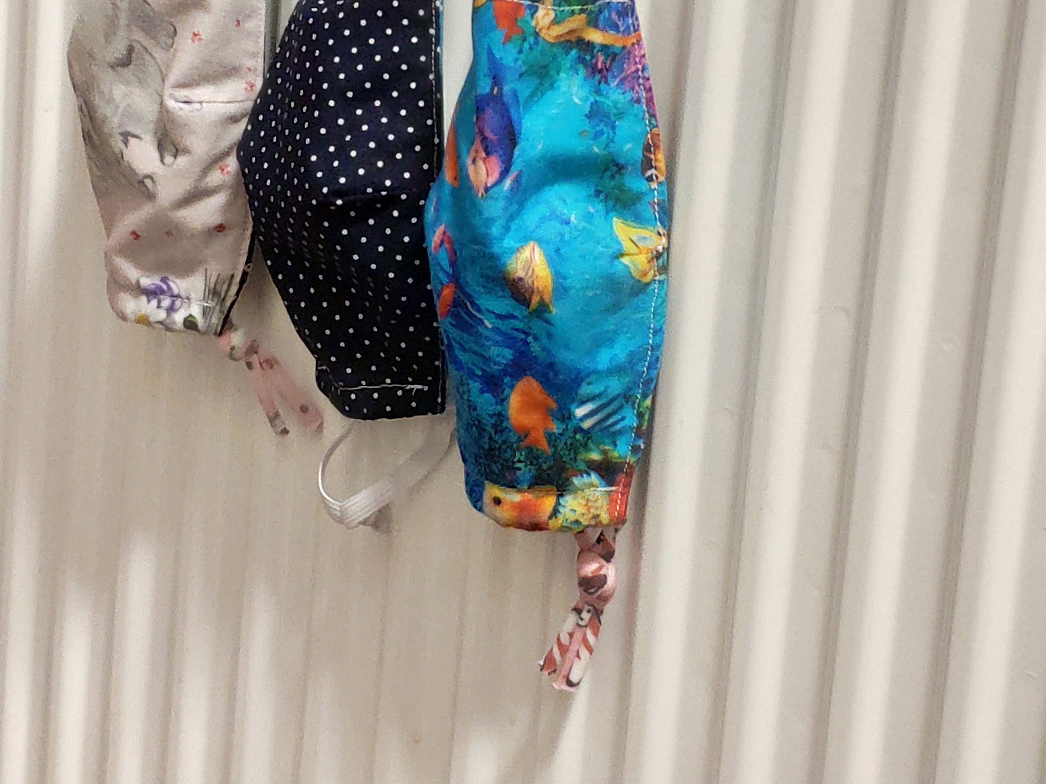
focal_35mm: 34
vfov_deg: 40.0
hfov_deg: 53.4
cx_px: 395
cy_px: 152
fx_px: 1027
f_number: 1.8
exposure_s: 1/33
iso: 609
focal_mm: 4.22
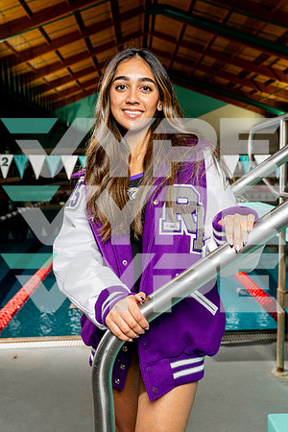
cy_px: 216
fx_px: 456
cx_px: 144
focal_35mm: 38
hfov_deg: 35.1
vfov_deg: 50.7
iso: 640
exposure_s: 1/250
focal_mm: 38
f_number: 6.3
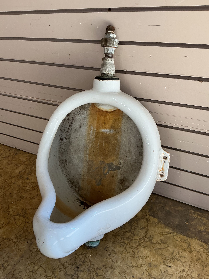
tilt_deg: -36.4
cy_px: 140
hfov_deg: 48.2
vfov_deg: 61.7
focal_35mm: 29
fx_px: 233
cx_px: 104
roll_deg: +7.9
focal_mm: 3
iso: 64
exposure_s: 1/120
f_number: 1.8
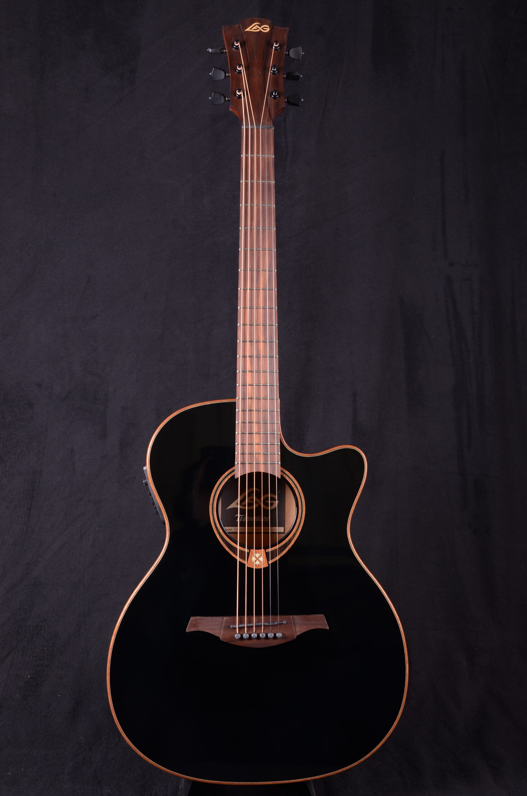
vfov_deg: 46.5
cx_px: 264
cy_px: 398
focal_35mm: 42
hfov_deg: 31.8
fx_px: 926
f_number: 10
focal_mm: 28
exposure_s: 1/200
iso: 200
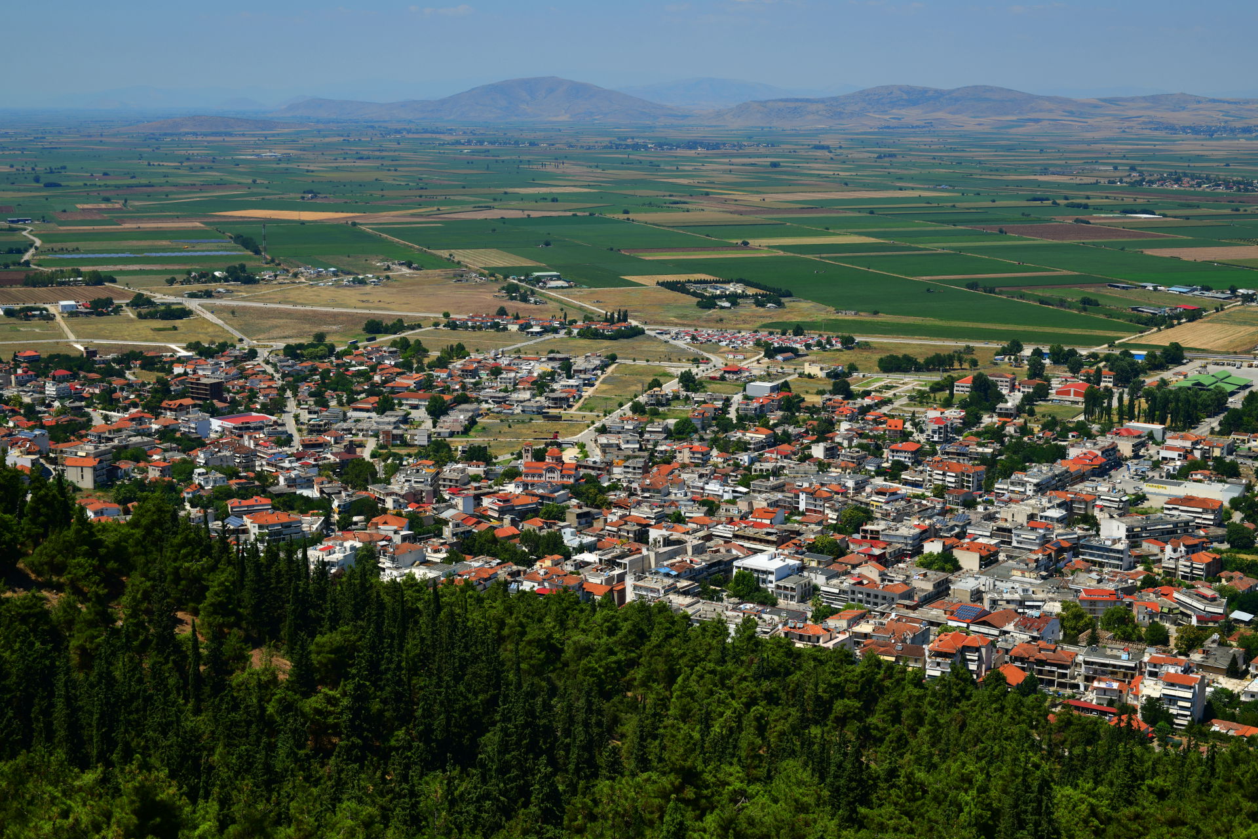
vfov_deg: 27.0
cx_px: 629
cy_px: 420
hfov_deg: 39.6
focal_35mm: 50
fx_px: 1747
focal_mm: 50
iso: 64
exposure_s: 1/320
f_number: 10
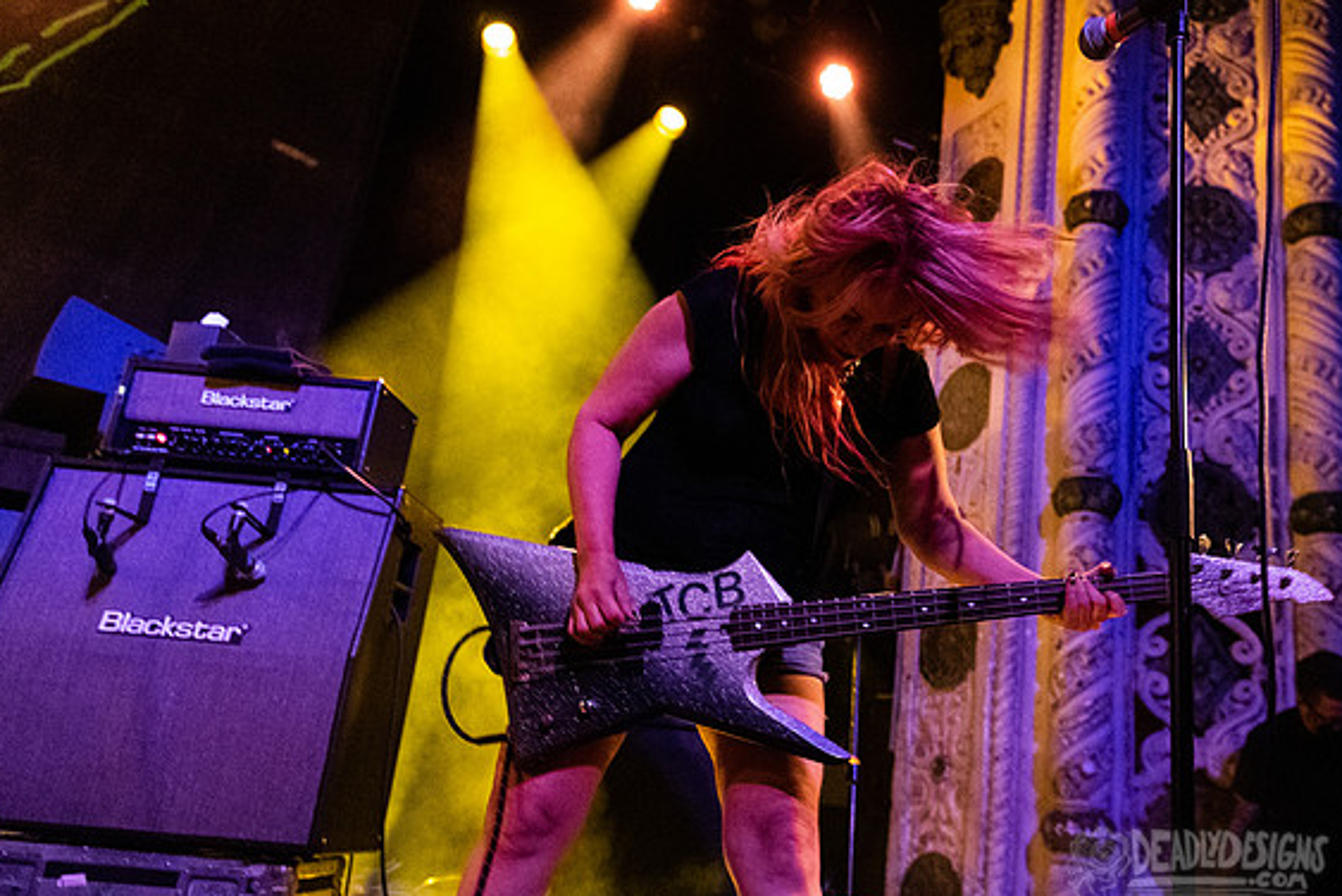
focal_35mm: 31
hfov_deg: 59.5
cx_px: 833
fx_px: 1156
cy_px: 452
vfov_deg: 42.4
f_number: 3.2
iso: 3200
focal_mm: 24
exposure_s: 1/125
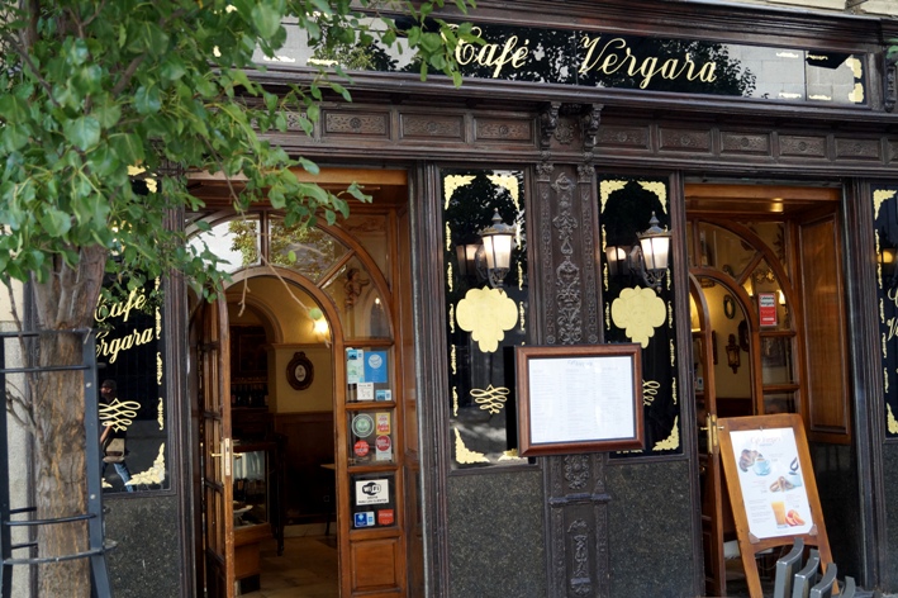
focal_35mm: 45
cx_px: 449
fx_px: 1122
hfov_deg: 43.6
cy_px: 299
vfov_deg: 29.8
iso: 500
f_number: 4.5
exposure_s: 1/160
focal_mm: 30
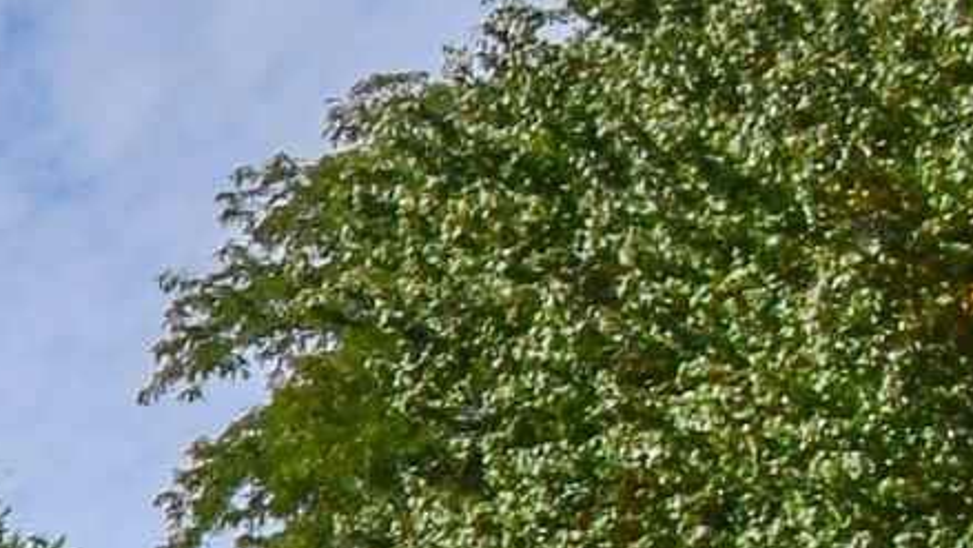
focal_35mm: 110
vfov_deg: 9.8
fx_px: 2838
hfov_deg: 9.8
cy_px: 1293
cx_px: -2376
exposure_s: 1/1000
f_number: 16
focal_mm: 10
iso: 1250
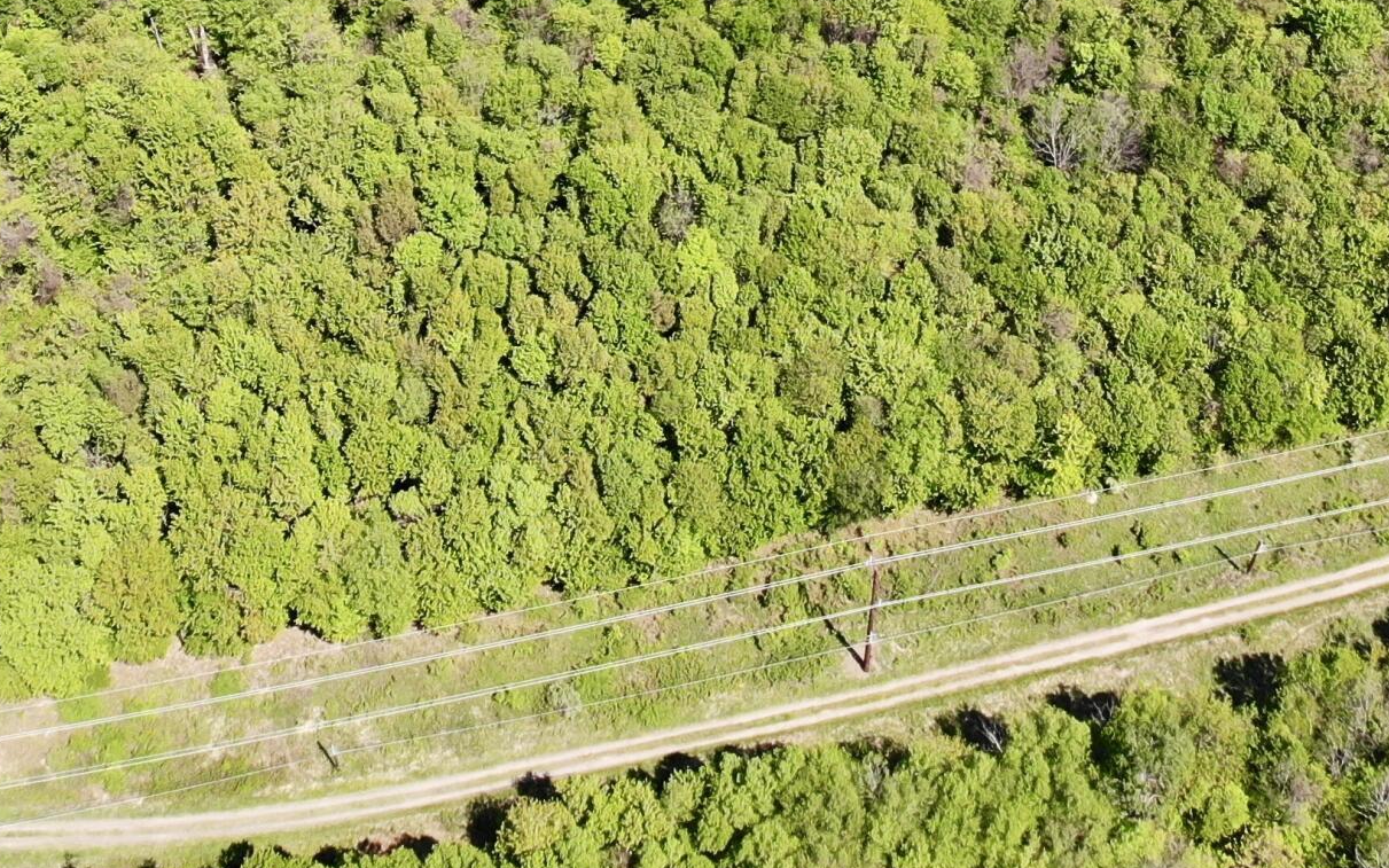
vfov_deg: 18.6
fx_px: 2385
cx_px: 749
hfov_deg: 32.5
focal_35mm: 63
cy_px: -380
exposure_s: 1/558
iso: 100
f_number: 2.8
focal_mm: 4.5
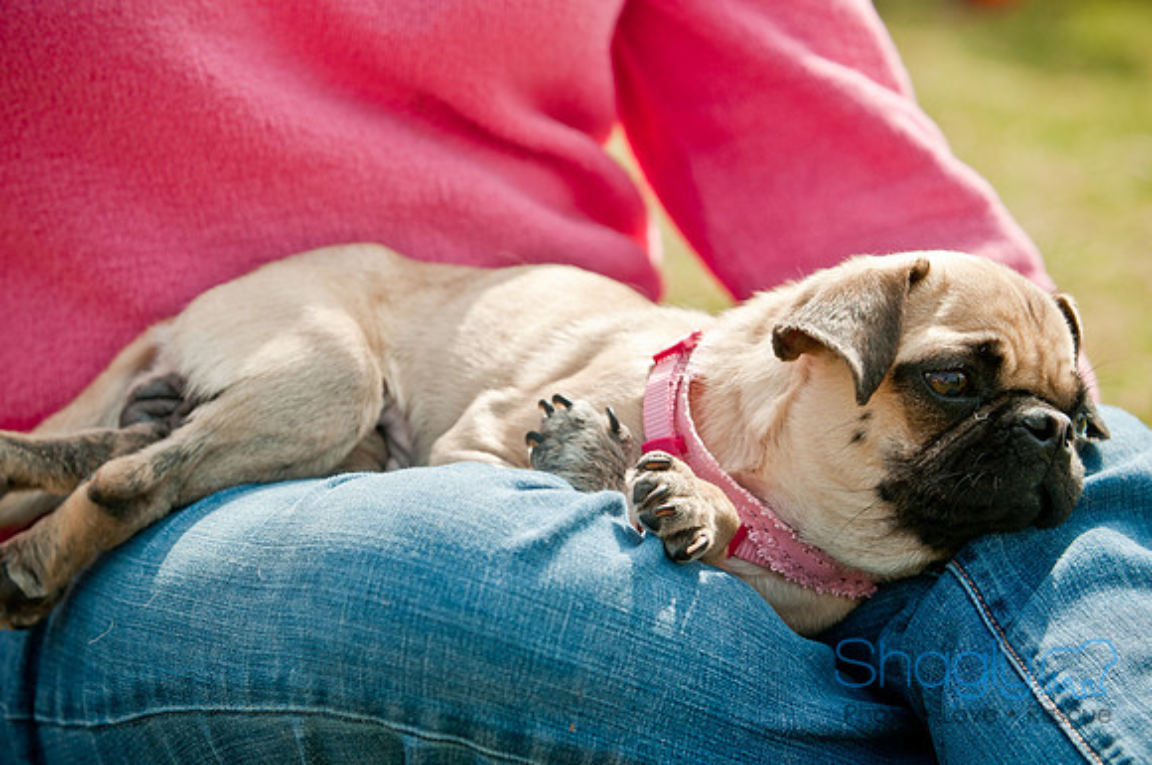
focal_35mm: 158
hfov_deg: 13.1
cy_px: 382
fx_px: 5033
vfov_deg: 8.7
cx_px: 576
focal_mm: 105
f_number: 5
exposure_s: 1/640
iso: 200
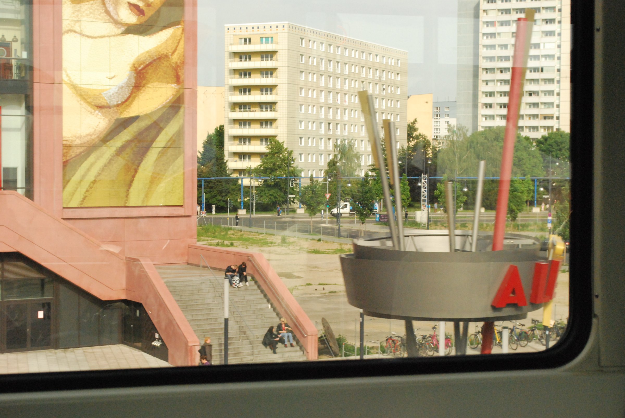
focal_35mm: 68
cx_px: 312
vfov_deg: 20.2
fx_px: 1173
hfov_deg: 29.8
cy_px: 209
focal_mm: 45
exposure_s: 1/320
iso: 1600
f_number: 10
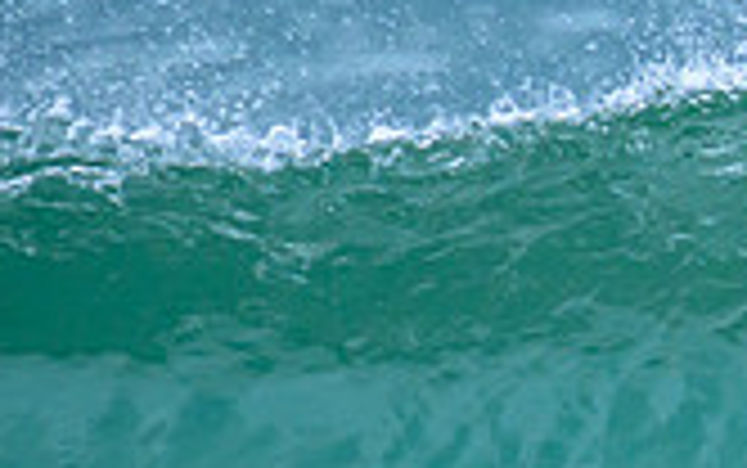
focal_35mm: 2736
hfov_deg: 0.8
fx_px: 55738
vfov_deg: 0.5
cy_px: 372
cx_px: 1323
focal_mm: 560
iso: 1600
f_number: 8
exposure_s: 1/2000
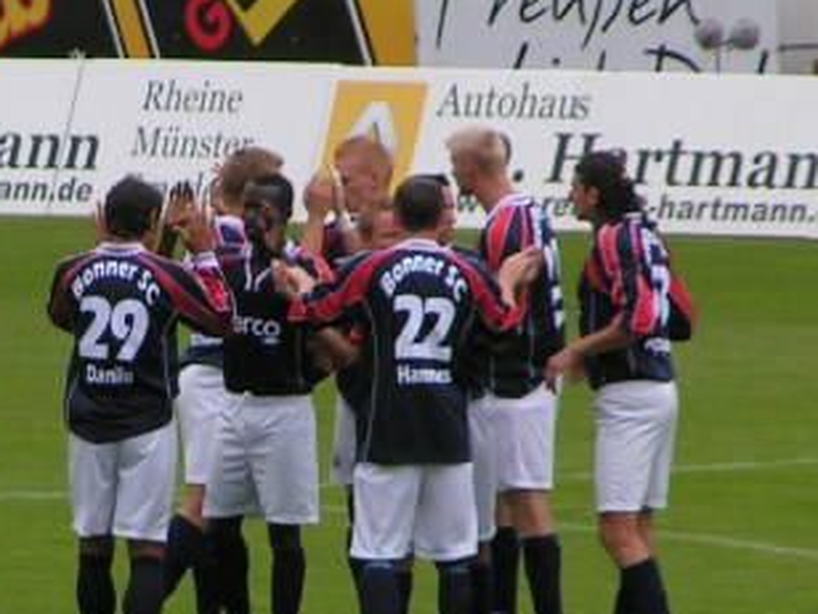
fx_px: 19070
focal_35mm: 807
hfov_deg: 2.5
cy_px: 409
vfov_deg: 1.8
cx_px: 138
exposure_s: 1/400
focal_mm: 47.6
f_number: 3.5
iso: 50
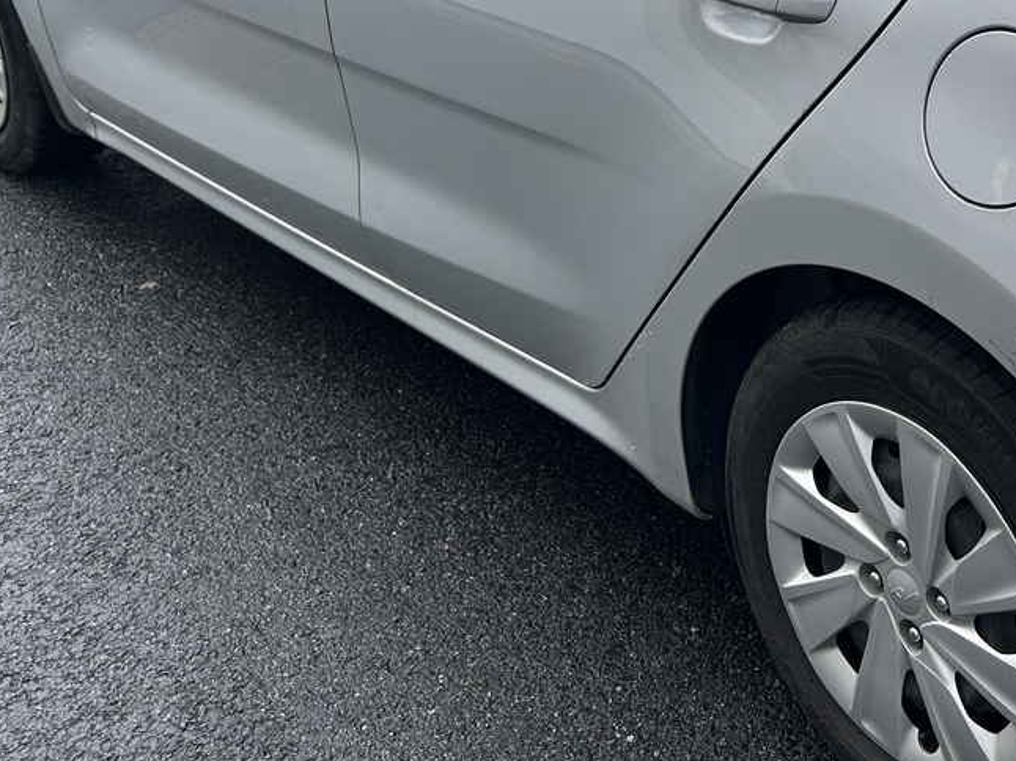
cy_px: 94
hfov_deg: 31.1
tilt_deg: -21.6
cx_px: 989
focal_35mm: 58
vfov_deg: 24.6
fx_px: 1702
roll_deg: -0.9
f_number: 1.5
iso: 50
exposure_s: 1/1112
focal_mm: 5.7
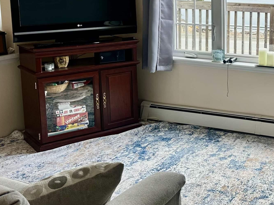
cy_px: 47
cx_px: 259
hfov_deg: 32.7
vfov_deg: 26.2
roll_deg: +0.2
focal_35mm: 55
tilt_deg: -8.5
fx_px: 435
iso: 64
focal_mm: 6.86
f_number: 1.78
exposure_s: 1/234
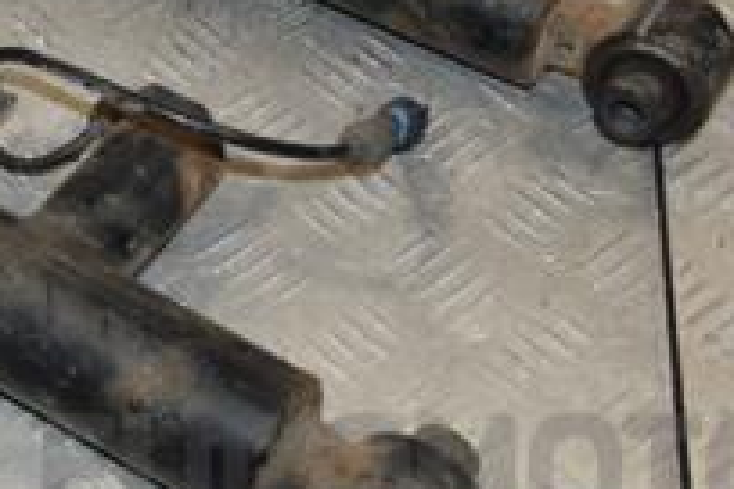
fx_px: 2161
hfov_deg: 18.7
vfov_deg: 12.7
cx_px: -25
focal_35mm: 106
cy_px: -11
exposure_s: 1/200
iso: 800
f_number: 5.6
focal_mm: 24
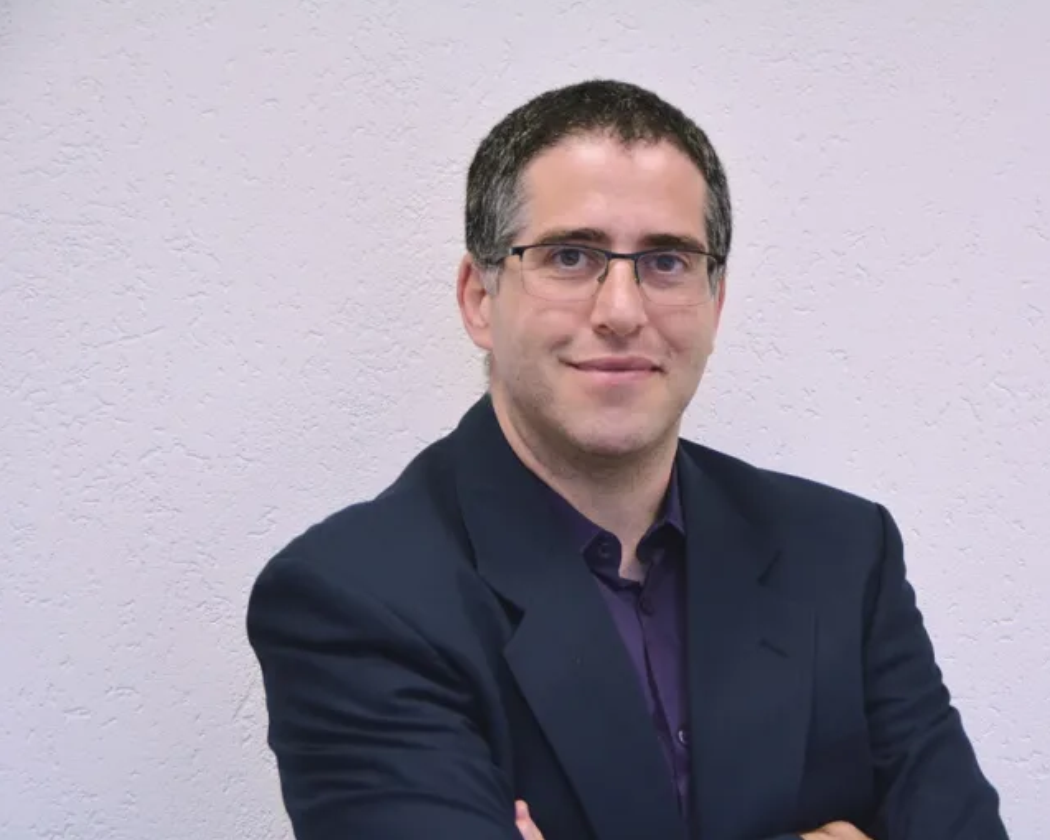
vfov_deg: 13.8
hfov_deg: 17.1
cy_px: 420
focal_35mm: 112
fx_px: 3482
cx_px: 631
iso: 800
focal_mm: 66
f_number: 5.3
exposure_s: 1/200
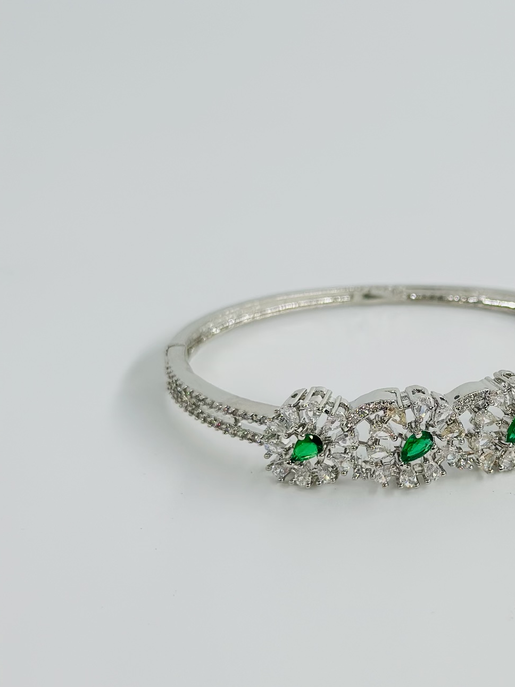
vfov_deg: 26.0
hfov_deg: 19.5
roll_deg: -1.0
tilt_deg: -28.8
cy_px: 353
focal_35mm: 75
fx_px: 1487
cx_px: 401
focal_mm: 6.86
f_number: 1.78
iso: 80
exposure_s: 1/1953
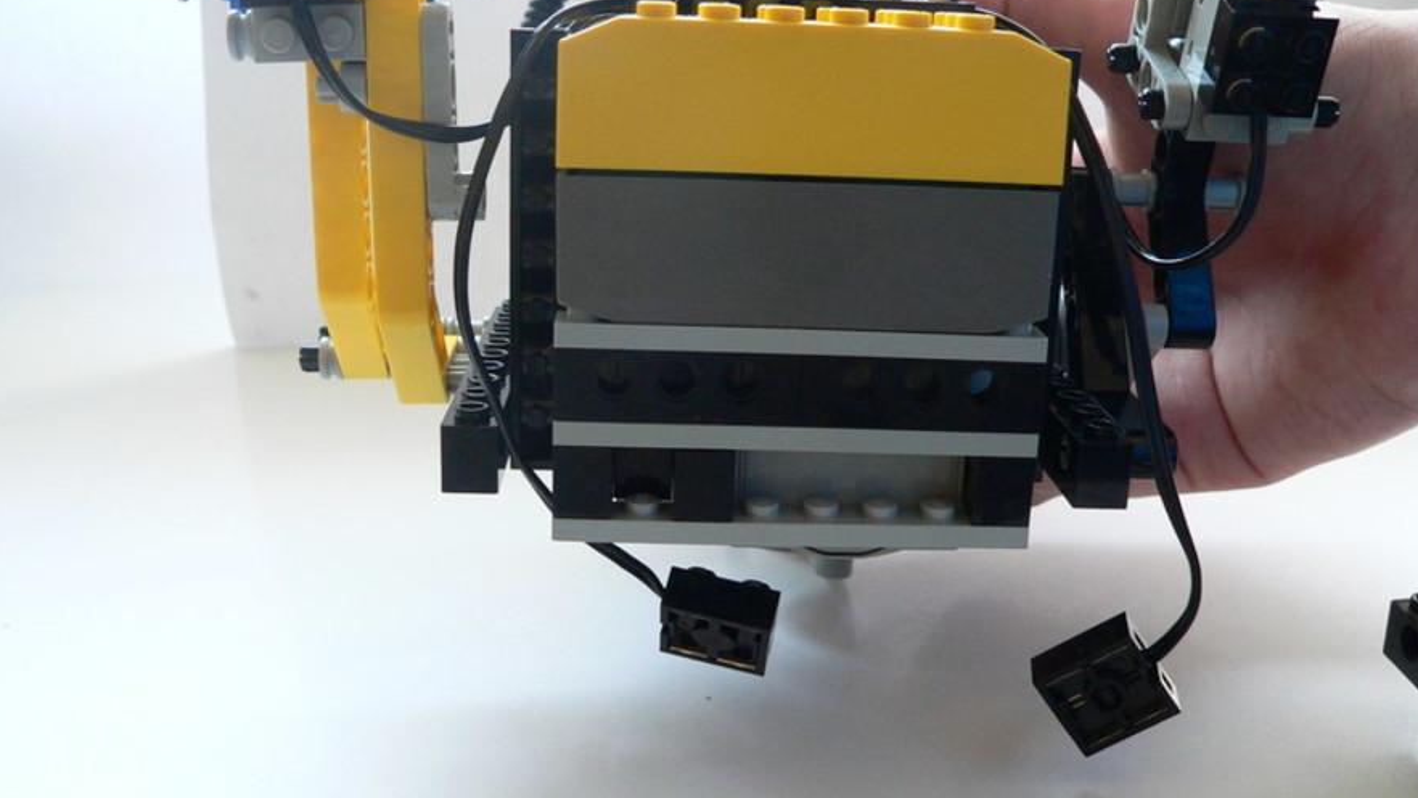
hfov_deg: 50.5
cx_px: 717
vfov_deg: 29.6
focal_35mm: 40
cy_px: 467
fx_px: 1504
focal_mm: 6
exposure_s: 1/40
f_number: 2.8
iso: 200
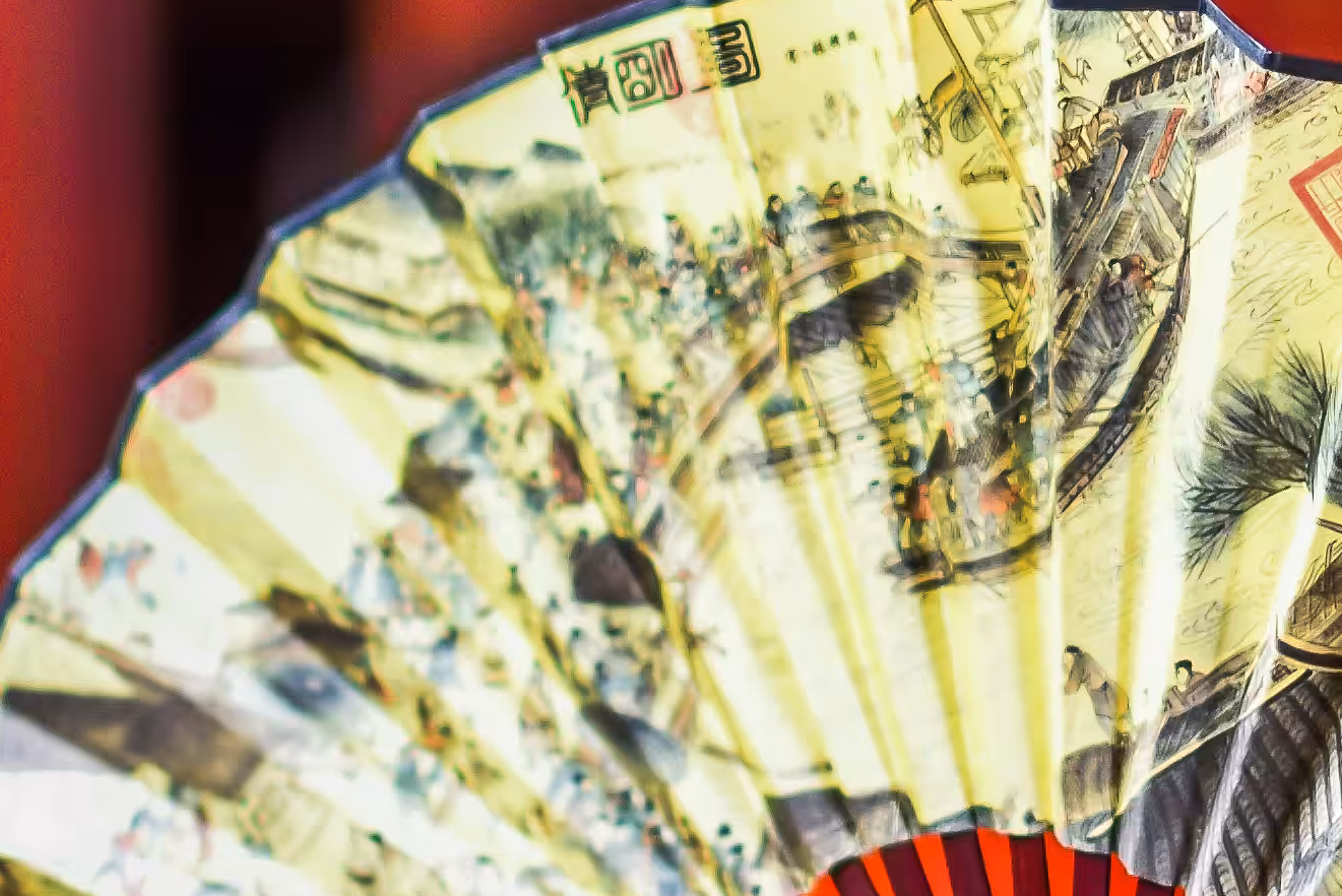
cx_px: 1245
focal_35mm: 387
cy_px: 200
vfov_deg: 3.6
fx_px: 14432
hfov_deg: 5.3
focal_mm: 85
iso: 500
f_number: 1.8
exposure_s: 1/400
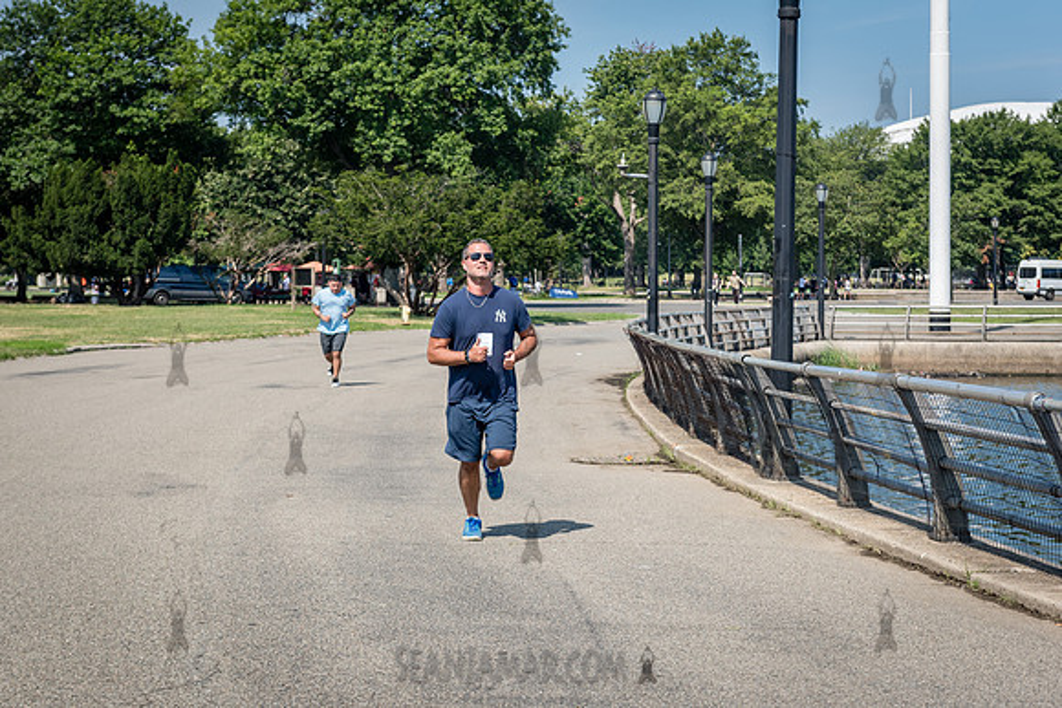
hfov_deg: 27.4
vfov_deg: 18.5
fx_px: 2179
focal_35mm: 74
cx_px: 489
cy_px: 393
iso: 400
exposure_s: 1/1600
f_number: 5
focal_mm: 62
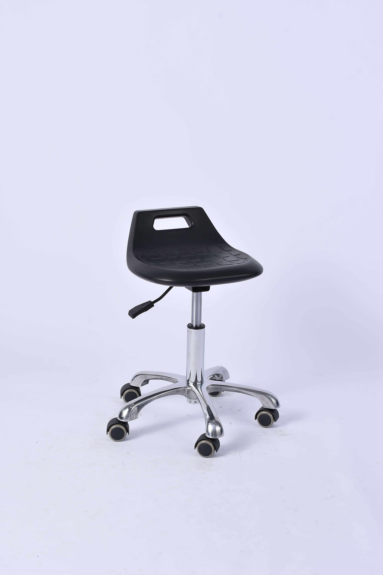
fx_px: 957
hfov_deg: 22.6
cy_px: 288
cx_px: 192
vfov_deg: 33.4
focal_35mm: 60
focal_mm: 40
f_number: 10
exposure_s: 1/100
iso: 125
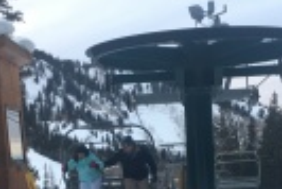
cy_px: 234
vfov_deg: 15.8
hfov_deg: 24.4
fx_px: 651
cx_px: 153
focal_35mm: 83
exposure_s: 1/40
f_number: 2.2
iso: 25
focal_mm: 4.15
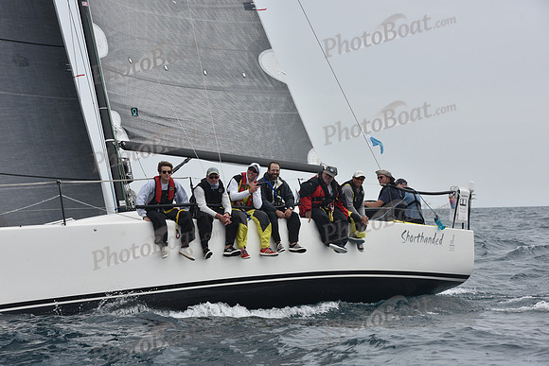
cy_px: 183
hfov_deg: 18.3
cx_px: 274
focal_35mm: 112
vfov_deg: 12.2
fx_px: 1708
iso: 250
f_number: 10
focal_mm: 112
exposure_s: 1/800
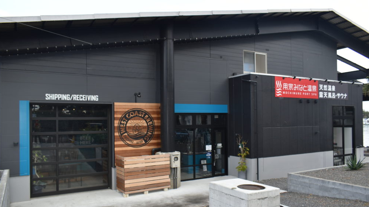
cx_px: 185
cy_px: 120
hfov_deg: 66.1
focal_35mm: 29
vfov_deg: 40.1
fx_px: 284
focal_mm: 18
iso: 140
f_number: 5.6
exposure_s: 1/125
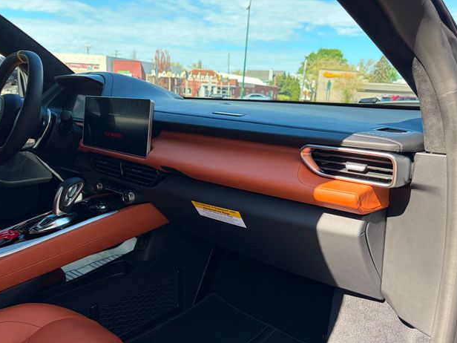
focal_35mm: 27
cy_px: 177
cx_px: 227
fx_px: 356
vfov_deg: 51.3
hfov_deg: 65.3
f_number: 1.6
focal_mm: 5.96
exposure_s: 1/384
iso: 50
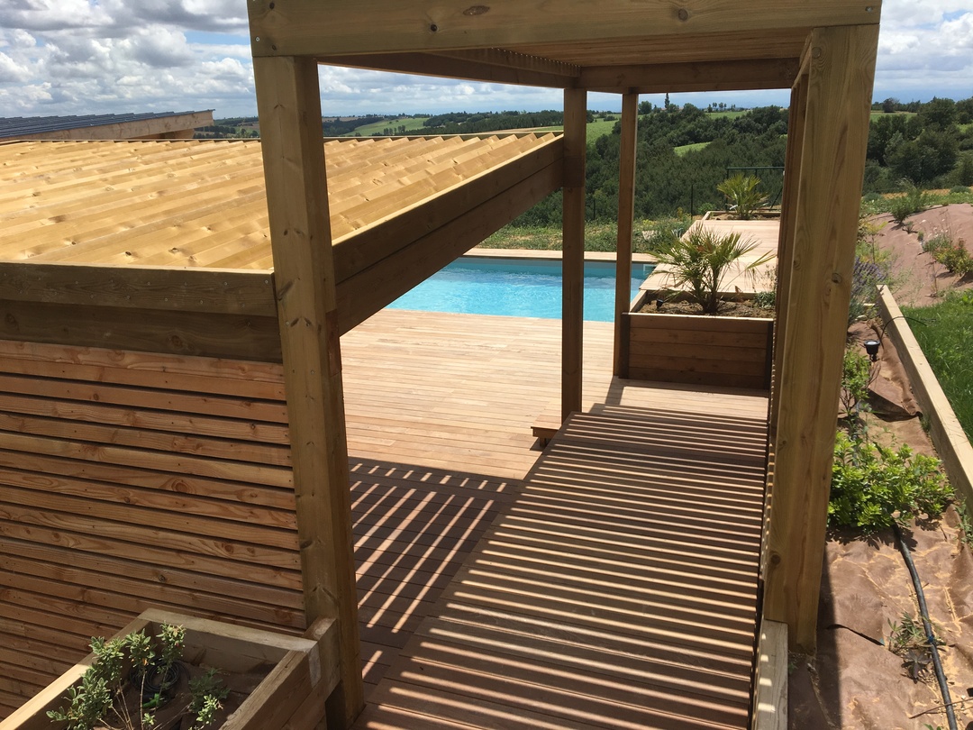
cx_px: 486
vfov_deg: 48.2
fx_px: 815
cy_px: 365
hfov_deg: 61.7
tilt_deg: -16.0
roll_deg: -0.1
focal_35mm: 29
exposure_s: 1/2404
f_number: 2.2
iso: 25
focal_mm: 4.15
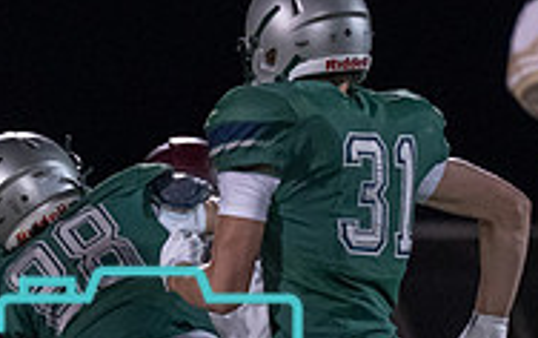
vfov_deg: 1.1
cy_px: 392
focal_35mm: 1160
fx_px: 17029
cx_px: -81
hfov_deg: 1.8
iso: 2000
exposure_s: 1/1000
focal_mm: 200
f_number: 2.8
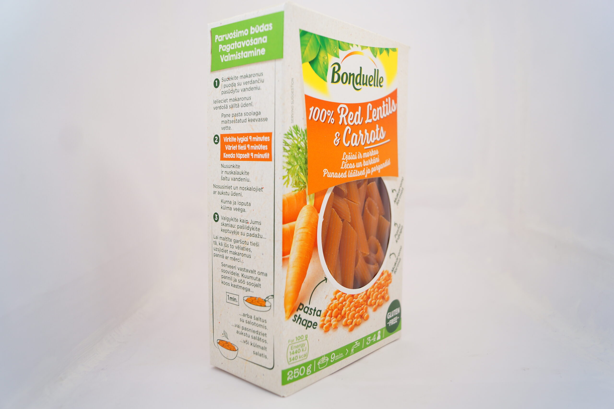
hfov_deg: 62.0
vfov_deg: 43.6
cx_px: 307
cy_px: 204
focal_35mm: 30
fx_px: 511
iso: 100
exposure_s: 1/40
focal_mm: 20
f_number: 3.5
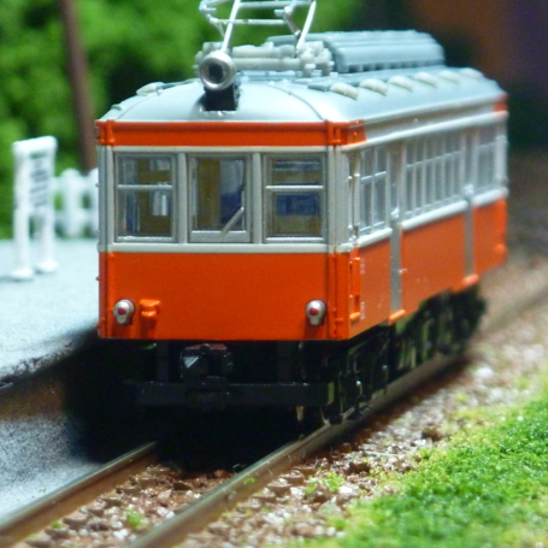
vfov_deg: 6.8
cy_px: 207
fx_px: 4621
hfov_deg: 6.8
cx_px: 385
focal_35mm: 258
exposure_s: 1/10
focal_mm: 22.8
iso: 400
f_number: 5.9
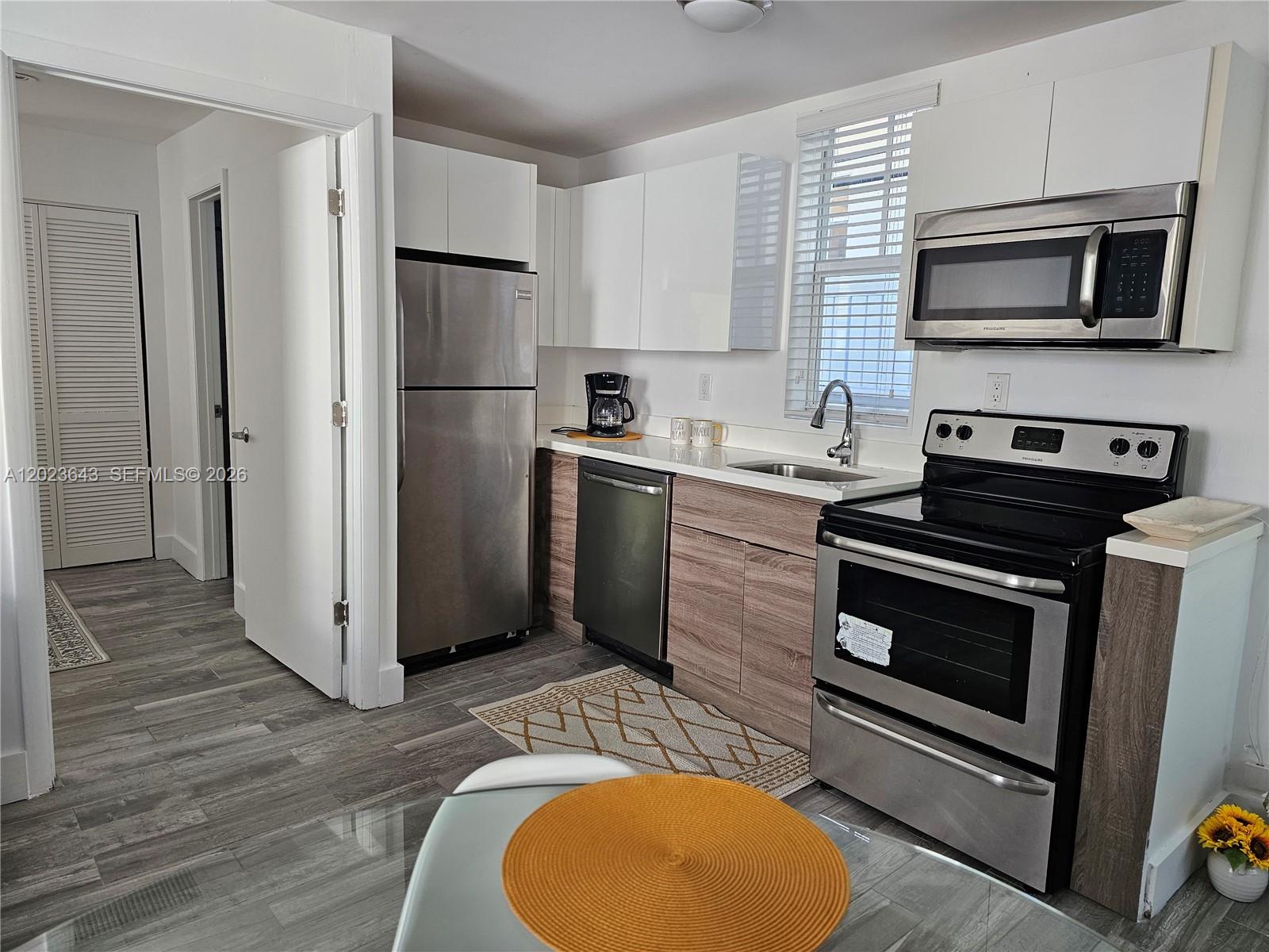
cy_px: 476
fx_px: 843
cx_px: 634
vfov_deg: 58.9
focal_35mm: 23
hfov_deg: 73.9
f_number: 1.7
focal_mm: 6.3
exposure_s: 1/180
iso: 160
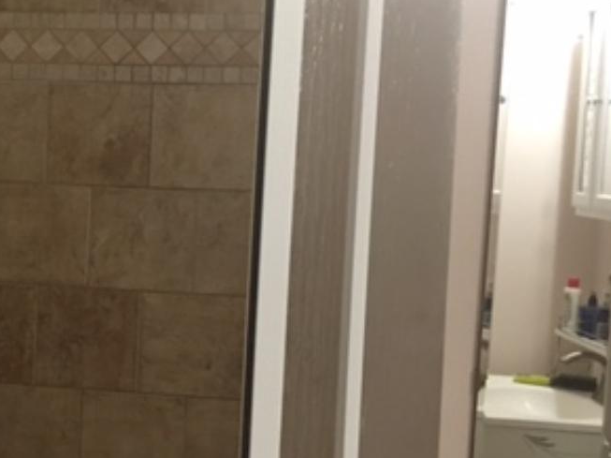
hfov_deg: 28.0
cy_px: 232
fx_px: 1129
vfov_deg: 22.9
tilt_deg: -3.7
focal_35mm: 64
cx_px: -36
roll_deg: -2.6
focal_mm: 4.15
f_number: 2.2
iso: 100
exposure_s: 1/15
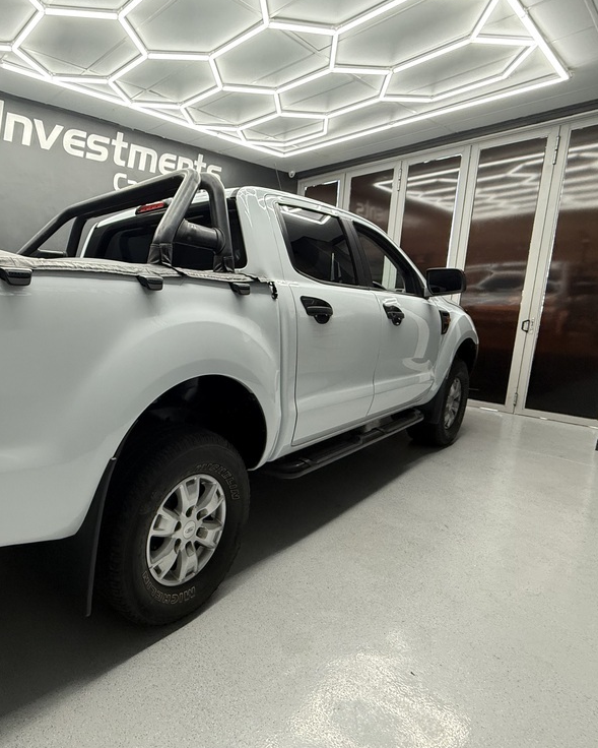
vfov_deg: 83.2
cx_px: 113
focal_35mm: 19
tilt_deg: -9.1
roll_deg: -0.2
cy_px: 361
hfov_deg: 64.1
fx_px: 420
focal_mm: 2.22
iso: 320
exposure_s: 1/100
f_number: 2.2
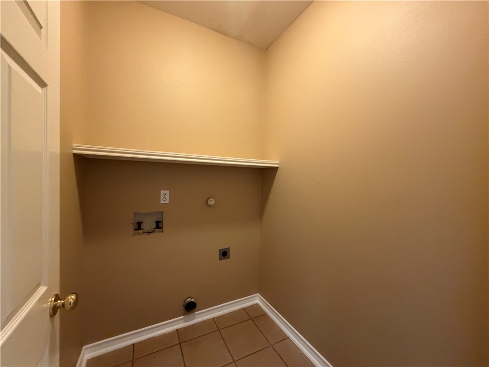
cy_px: 184
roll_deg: -1.4
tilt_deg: -1.9
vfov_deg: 85.7
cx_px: 244
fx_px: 198
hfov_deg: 102.1
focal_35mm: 14
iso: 640
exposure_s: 1/60
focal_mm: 2.22
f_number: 2.2
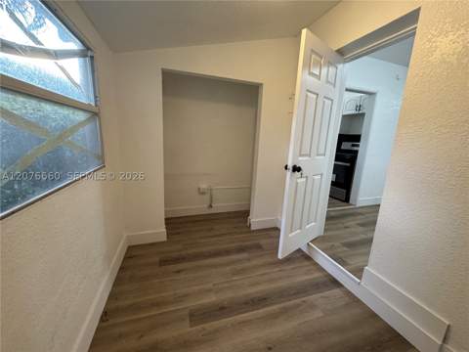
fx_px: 190
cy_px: 176
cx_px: 234
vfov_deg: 85.7
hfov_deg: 102.1
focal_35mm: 14
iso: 250
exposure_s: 1/60
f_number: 2.2
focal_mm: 2.22
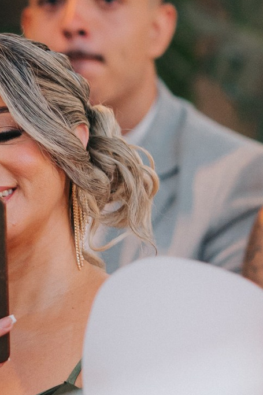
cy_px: 187
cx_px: -23
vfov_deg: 4.3
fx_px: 5240
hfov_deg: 2.9
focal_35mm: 478
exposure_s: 1/250
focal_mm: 85
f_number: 1.4
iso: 500
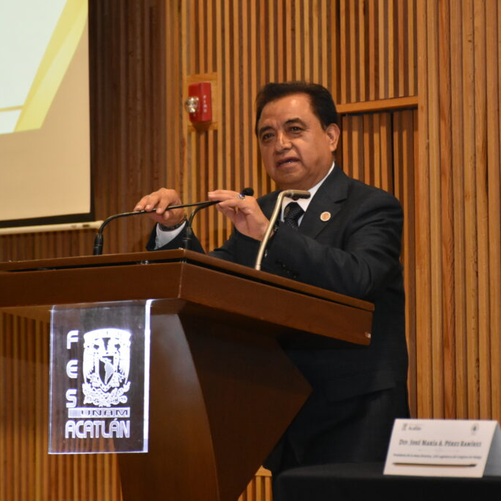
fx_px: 3144
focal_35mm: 192
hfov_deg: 9.1
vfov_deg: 9.1
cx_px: 257
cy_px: 250
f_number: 5.6
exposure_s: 1/60
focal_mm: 100
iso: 3200
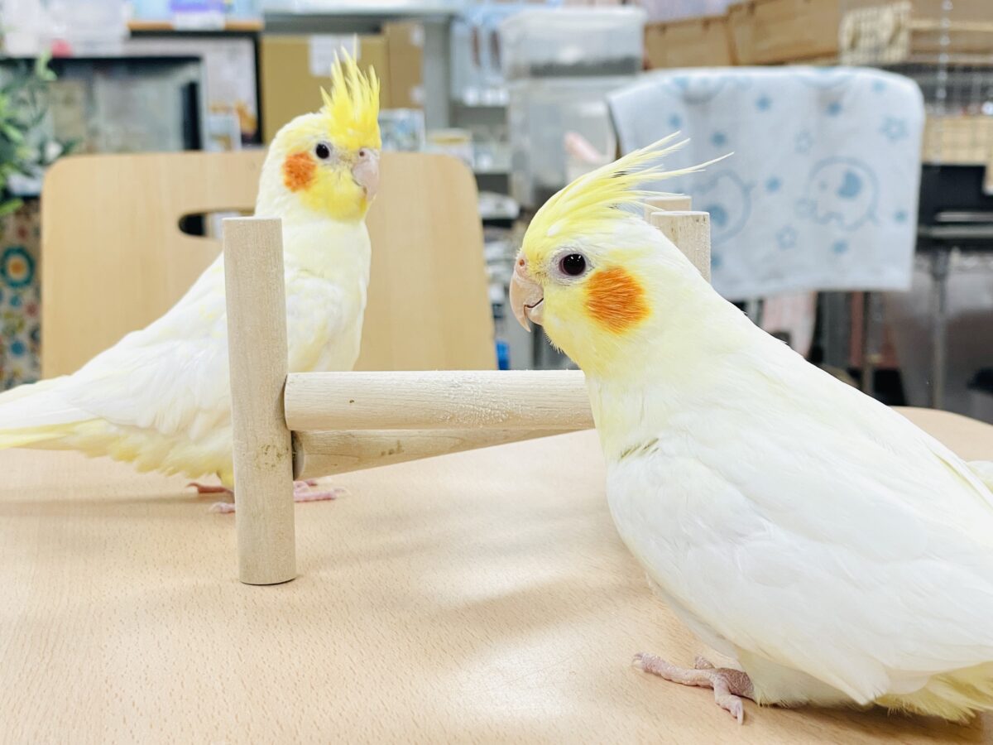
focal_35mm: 52
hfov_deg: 36.8
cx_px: 496
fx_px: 1492
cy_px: 372
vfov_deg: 28.0
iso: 64
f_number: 2
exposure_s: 1/100
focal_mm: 6
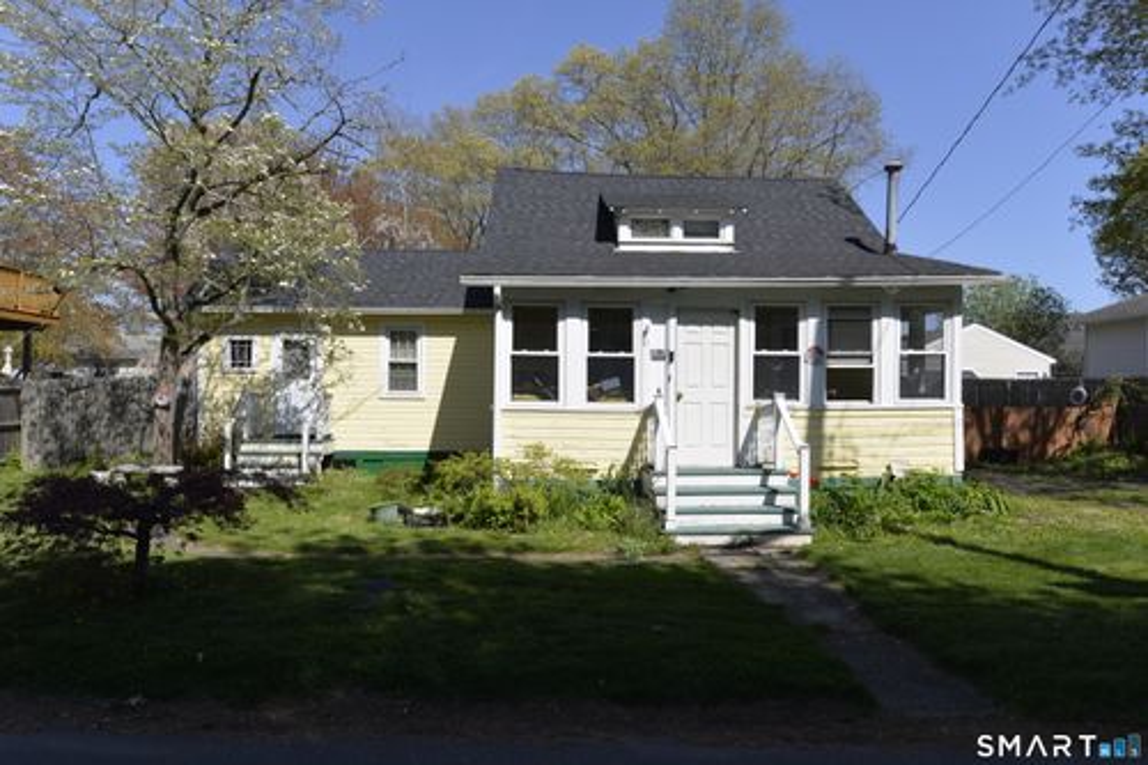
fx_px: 829
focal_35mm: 26
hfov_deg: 69.4
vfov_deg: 49.5
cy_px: 382
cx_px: 574
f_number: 8
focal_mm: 26
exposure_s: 1/250
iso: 100
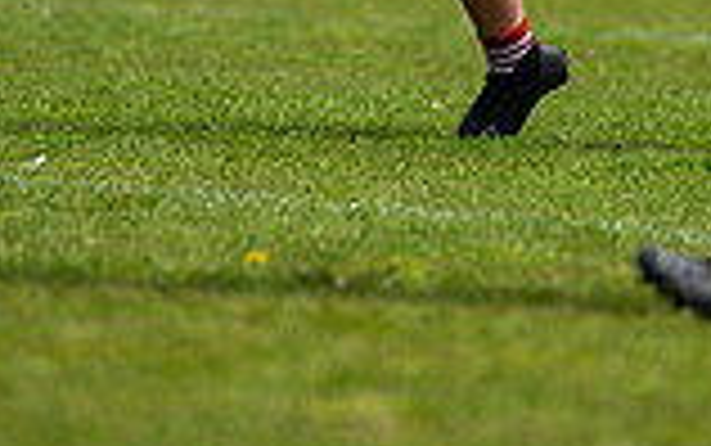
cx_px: 459
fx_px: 21815
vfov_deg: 1.2
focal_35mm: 1125
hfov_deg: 1.9
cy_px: -309
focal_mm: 300
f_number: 2.8
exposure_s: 1/6400
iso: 200
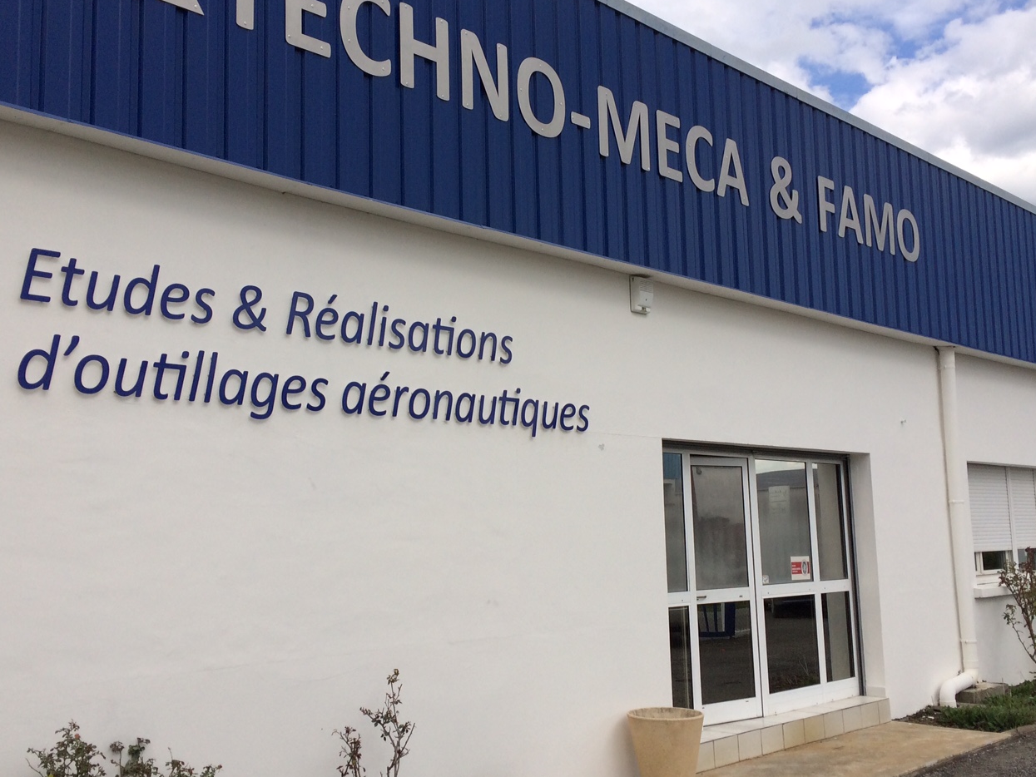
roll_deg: +2.5
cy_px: 379
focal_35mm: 38
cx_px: 499
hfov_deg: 49.0
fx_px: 1137
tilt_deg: +6.0
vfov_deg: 37.7
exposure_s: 1/2283
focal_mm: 4.15
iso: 32
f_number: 2.2
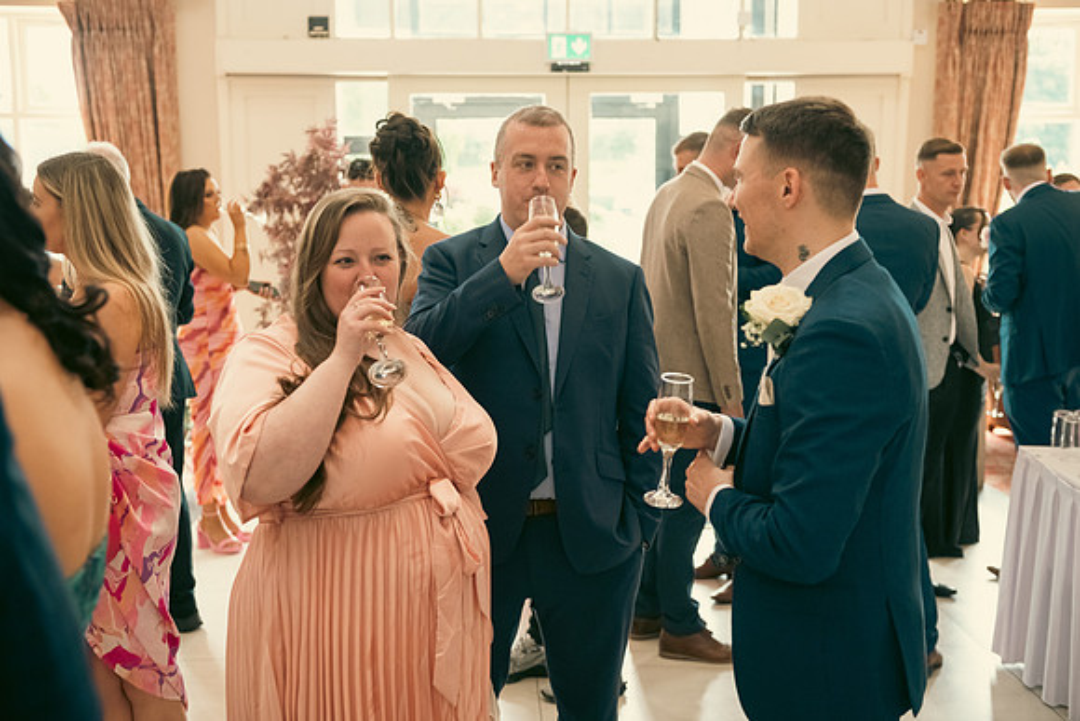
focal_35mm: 44
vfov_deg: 30.5
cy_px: 360
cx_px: 540
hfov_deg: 44.5
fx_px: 1320
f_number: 3.5
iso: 1000
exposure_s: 1/160
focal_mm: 44
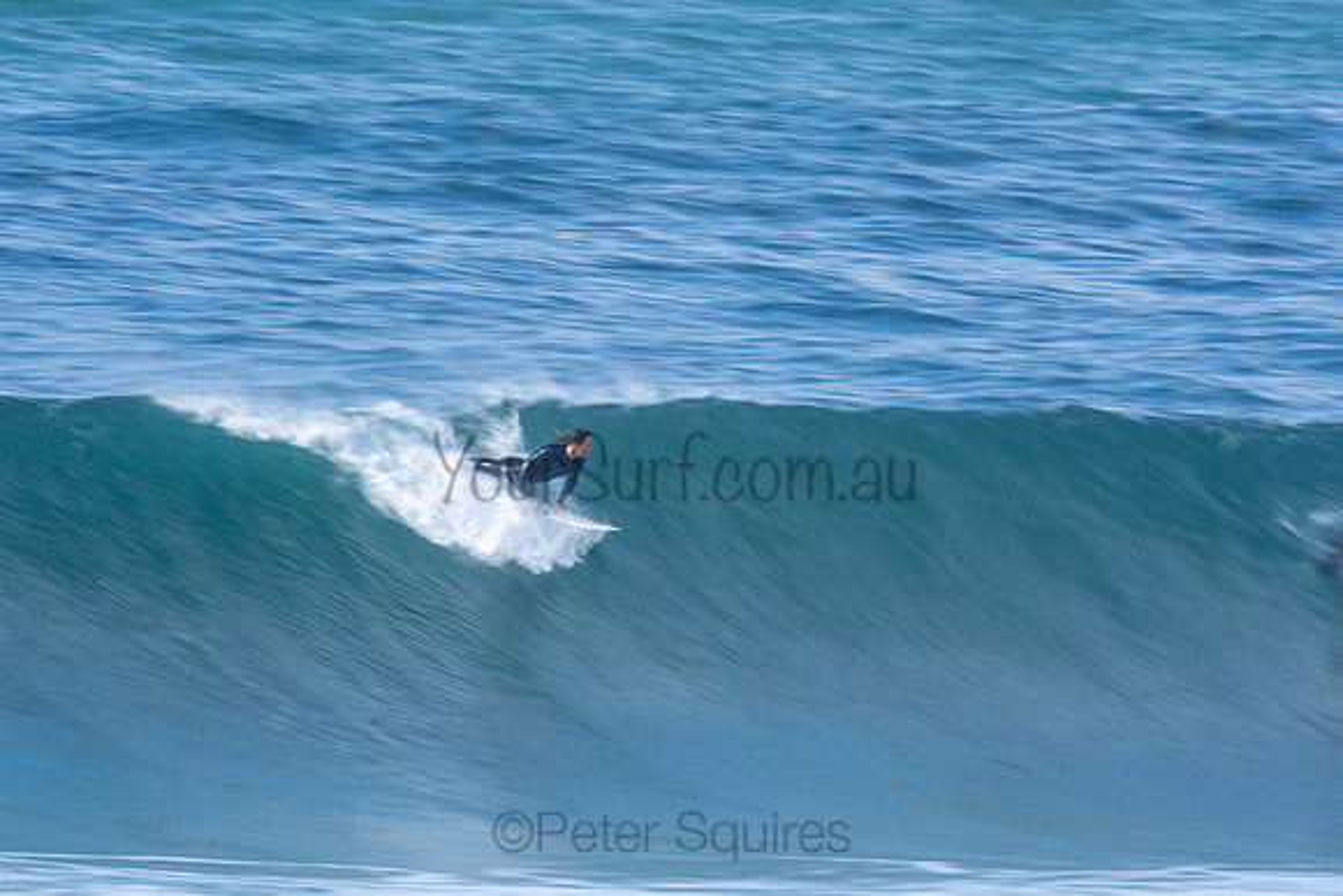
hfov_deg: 2.7
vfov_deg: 1.8
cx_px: 672
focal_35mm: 750
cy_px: 448
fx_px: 27984
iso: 100
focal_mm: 500
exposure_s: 1/30
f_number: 18
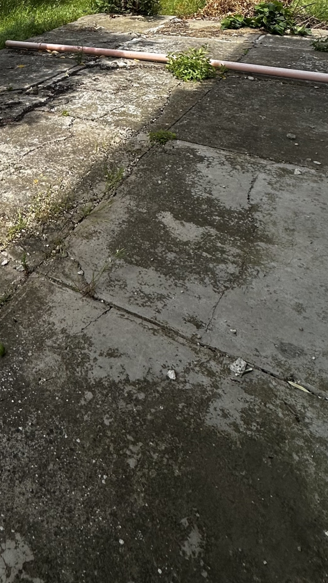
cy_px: 7
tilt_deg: -8.3
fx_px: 510
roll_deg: +1.6
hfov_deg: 31.8
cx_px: -27
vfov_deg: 49.2
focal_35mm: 33
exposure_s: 1/1319
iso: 40
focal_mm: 2.22
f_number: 2.2
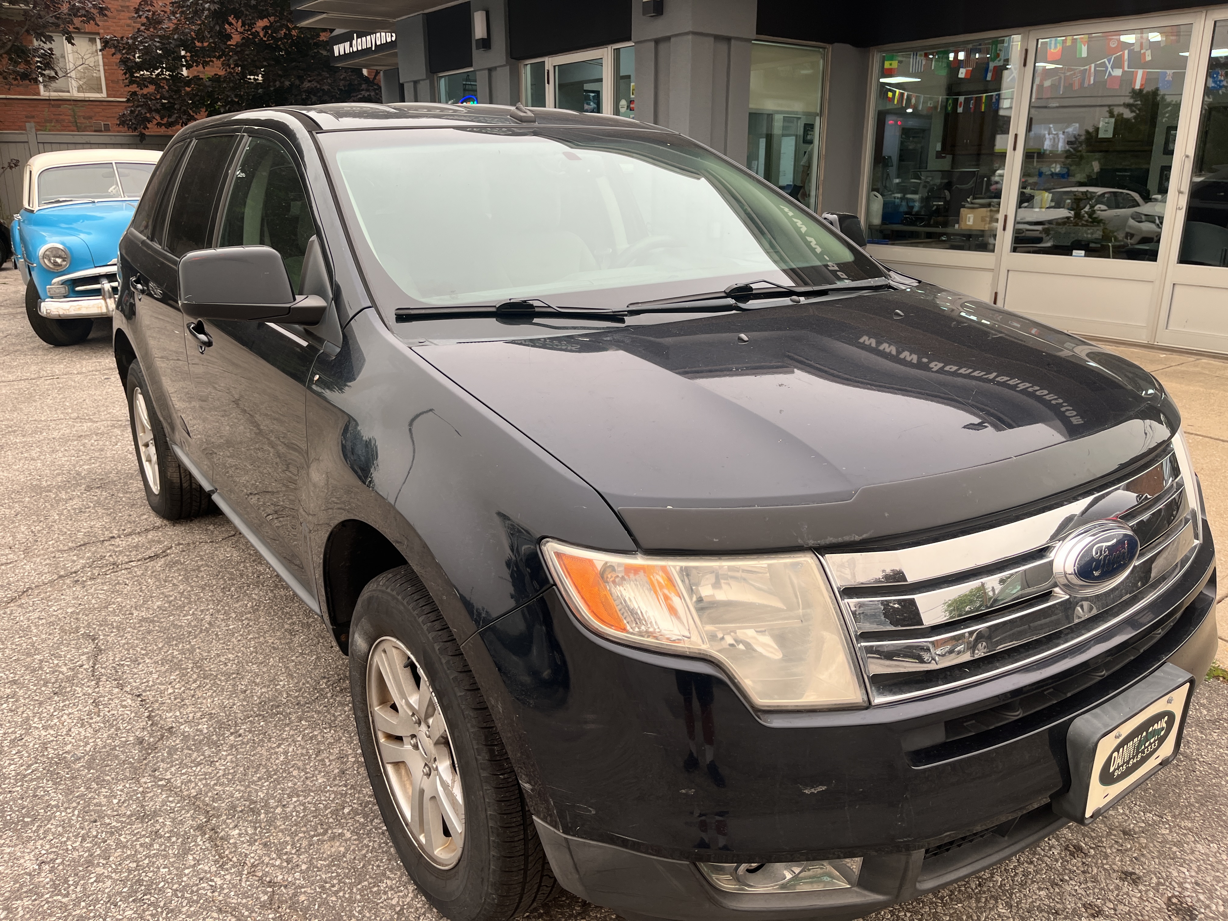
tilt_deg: -16.8
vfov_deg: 53.1
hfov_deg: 67.3
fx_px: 922
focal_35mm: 26
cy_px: 460
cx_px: 614
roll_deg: +0.0
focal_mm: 5.1
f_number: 1.6
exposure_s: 1/122
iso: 40
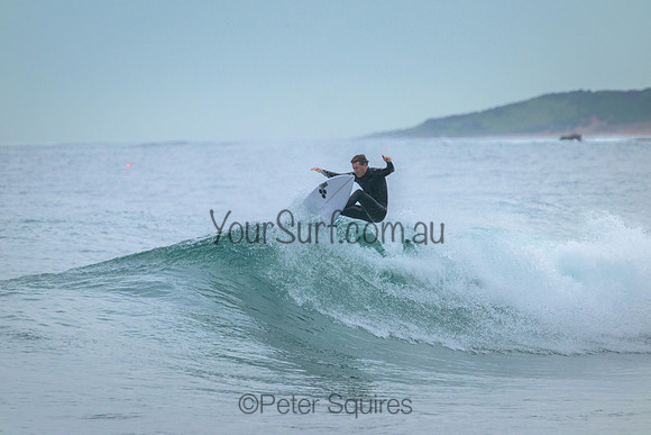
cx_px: 326
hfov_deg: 3.3
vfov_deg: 2.2
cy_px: 218
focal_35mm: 620
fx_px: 11214
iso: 3200
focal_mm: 620
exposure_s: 1/1250
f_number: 11
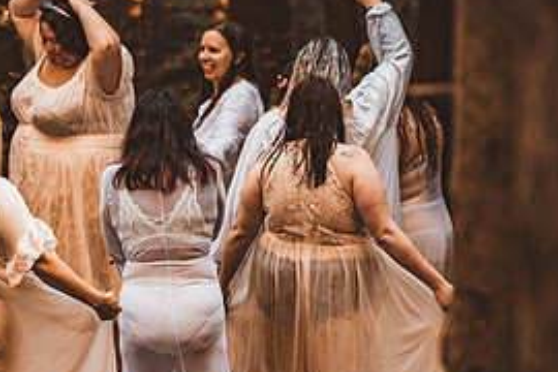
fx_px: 4169
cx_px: 76
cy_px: 241
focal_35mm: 269
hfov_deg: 7.6
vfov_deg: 5.1
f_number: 2.8
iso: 1000
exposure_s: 1/160
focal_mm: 125
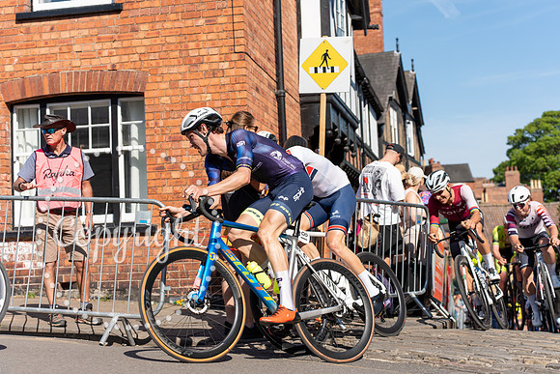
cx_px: 280
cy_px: 187
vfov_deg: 24.2
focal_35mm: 56
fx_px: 871
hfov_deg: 35.6
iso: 100
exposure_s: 1/1000
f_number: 3.5
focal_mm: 56
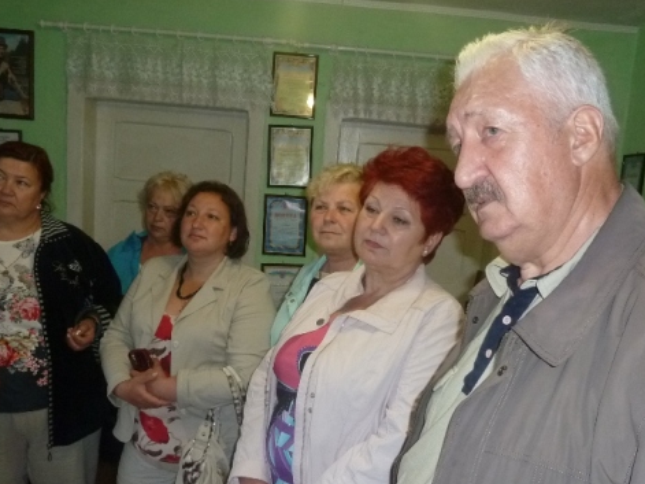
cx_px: 330
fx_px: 633
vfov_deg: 41.5
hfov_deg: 54.0
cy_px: 302
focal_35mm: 34
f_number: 3.3
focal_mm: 4.1
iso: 320
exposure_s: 1/30
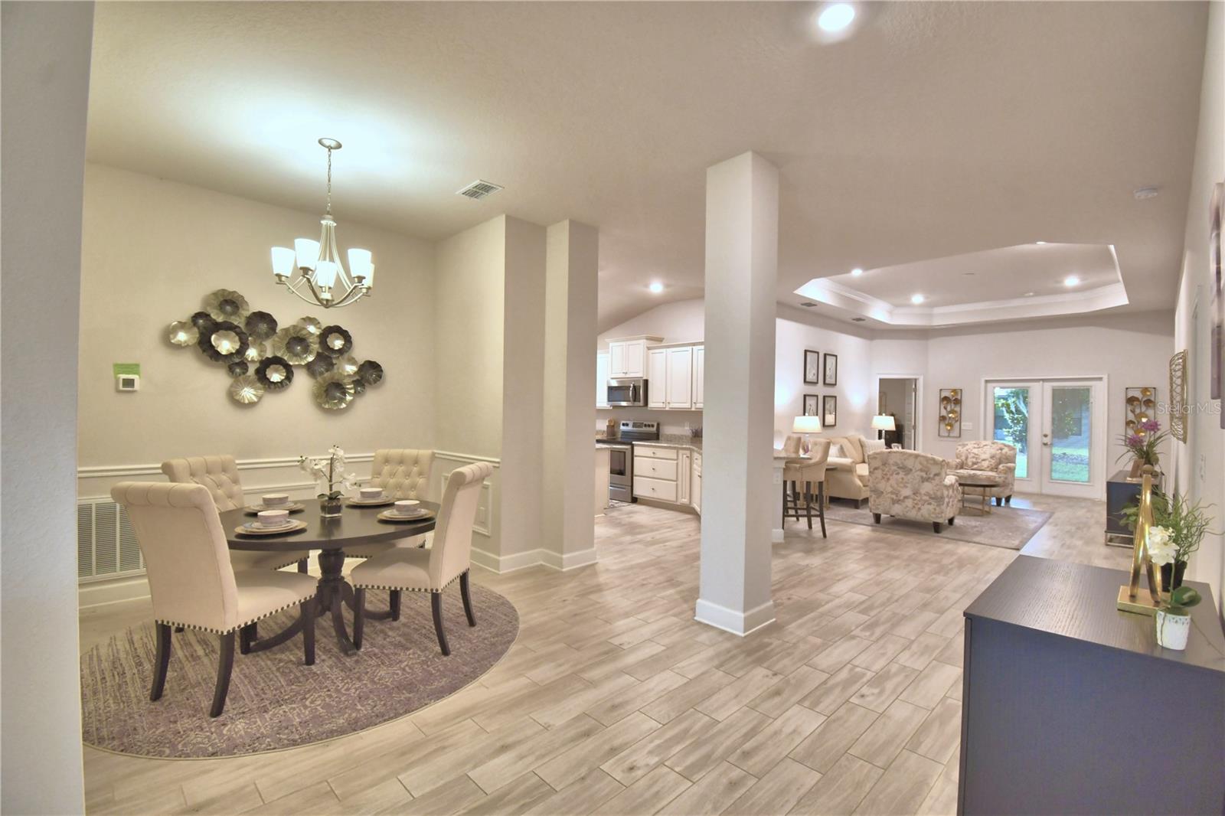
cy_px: 408
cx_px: 612
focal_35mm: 15
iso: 560
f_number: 4.5
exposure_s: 1/30
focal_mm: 10
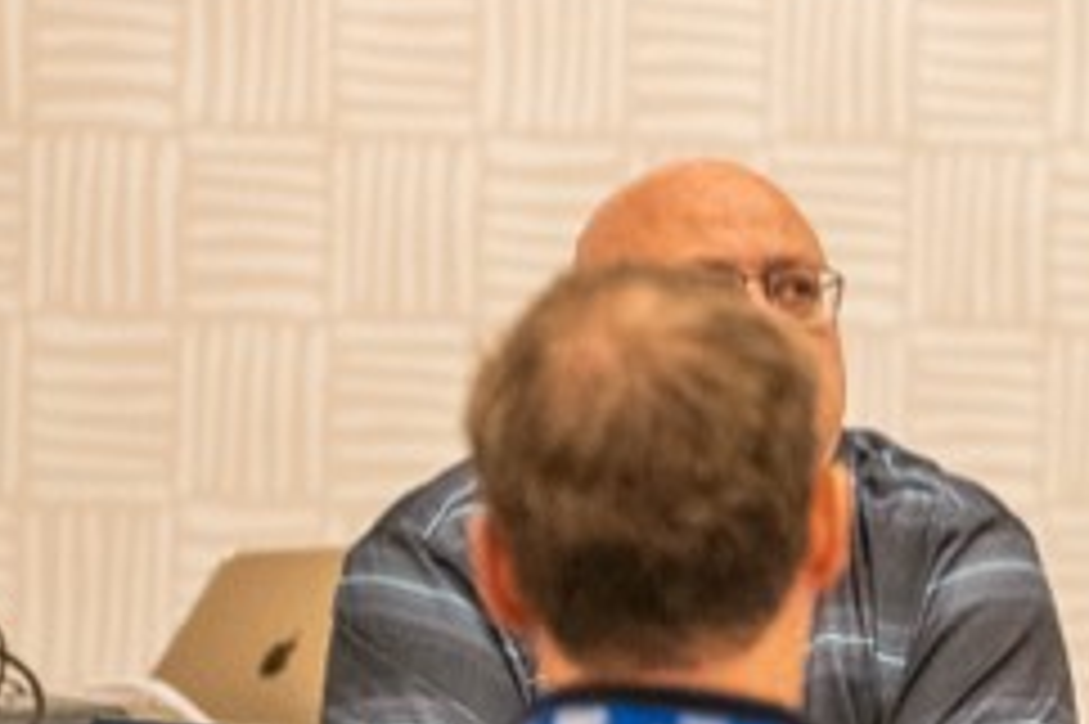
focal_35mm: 469
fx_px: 14177
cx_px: 1323
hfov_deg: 4.4
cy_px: 429
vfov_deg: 2.9
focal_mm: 126
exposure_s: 1/200
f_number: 2.8
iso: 10000
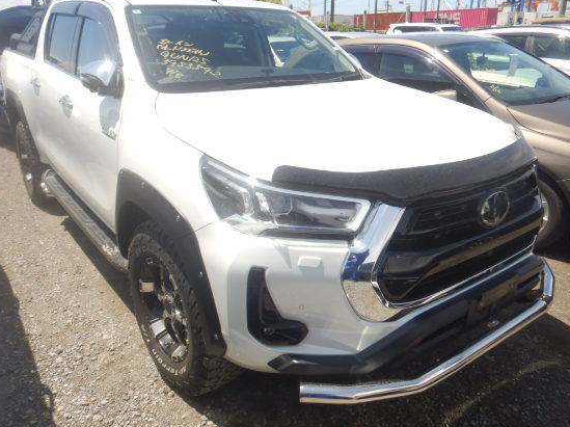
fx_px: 461
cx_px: 273
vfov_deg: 49.6
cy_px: 189
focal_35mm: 28
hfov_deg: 63.5
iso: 125
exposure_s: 1/200
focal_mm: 4.3
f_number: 2.8
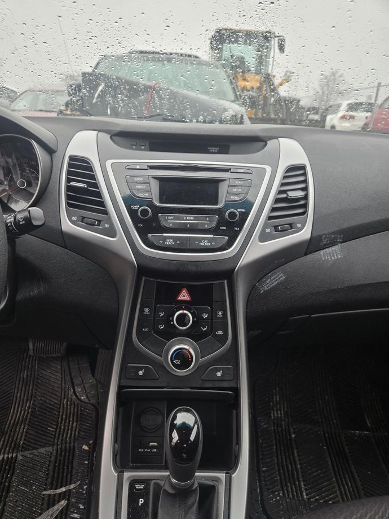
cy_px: 269
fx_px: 360
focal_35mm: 24
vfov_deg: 71.6
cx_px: 187
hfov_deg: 56.8
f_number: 1.8
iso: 50
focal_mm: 5.4
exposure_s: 1/180
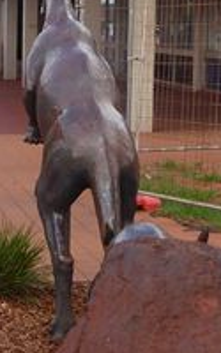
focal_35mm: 106
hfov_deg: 11.2
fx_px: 1021
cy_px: 127
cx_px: -216
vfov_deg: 19.6
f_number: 3.3
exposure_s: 1/320
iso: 80
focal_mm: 4.3
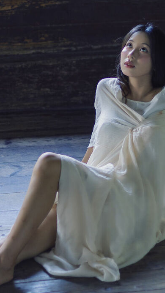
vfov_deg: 17.9
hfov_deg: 10.2
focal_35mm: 119
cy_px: 79
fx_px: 925
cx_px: 49
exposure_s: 1/200
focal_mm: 50
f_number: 1.8
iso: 320
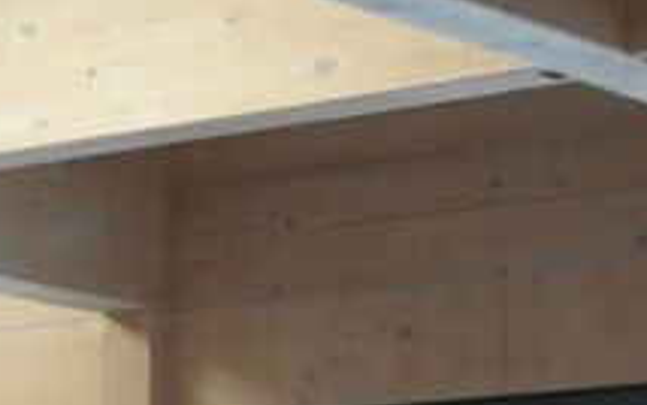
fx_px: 3405
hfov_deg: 8.9
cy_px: 1065
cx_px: -1264
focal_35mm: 193
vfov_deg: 6.4
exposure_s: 1/60
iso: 1250
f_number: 3.5
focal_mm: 18
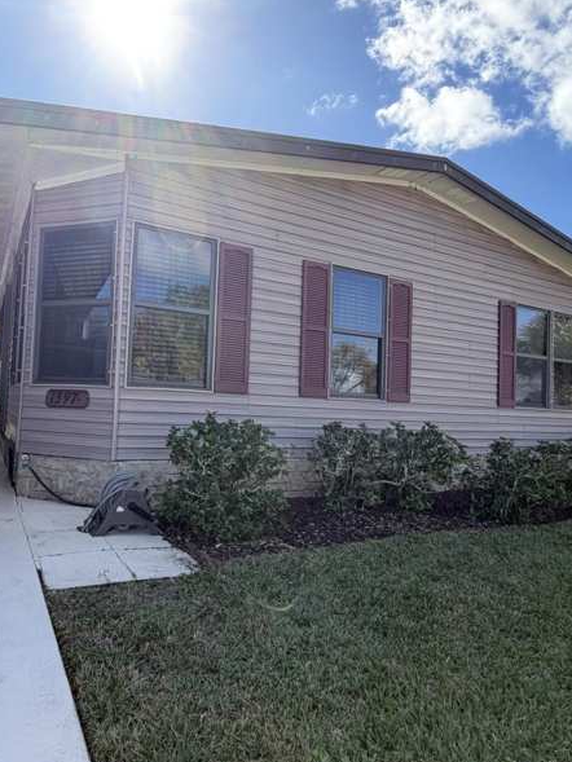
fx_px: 418
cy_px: 382
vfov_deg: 84.7
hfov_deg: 68.4
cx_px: 324
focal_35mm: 19
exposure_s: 1/312
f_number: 2.2
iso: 50
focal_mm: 2.22
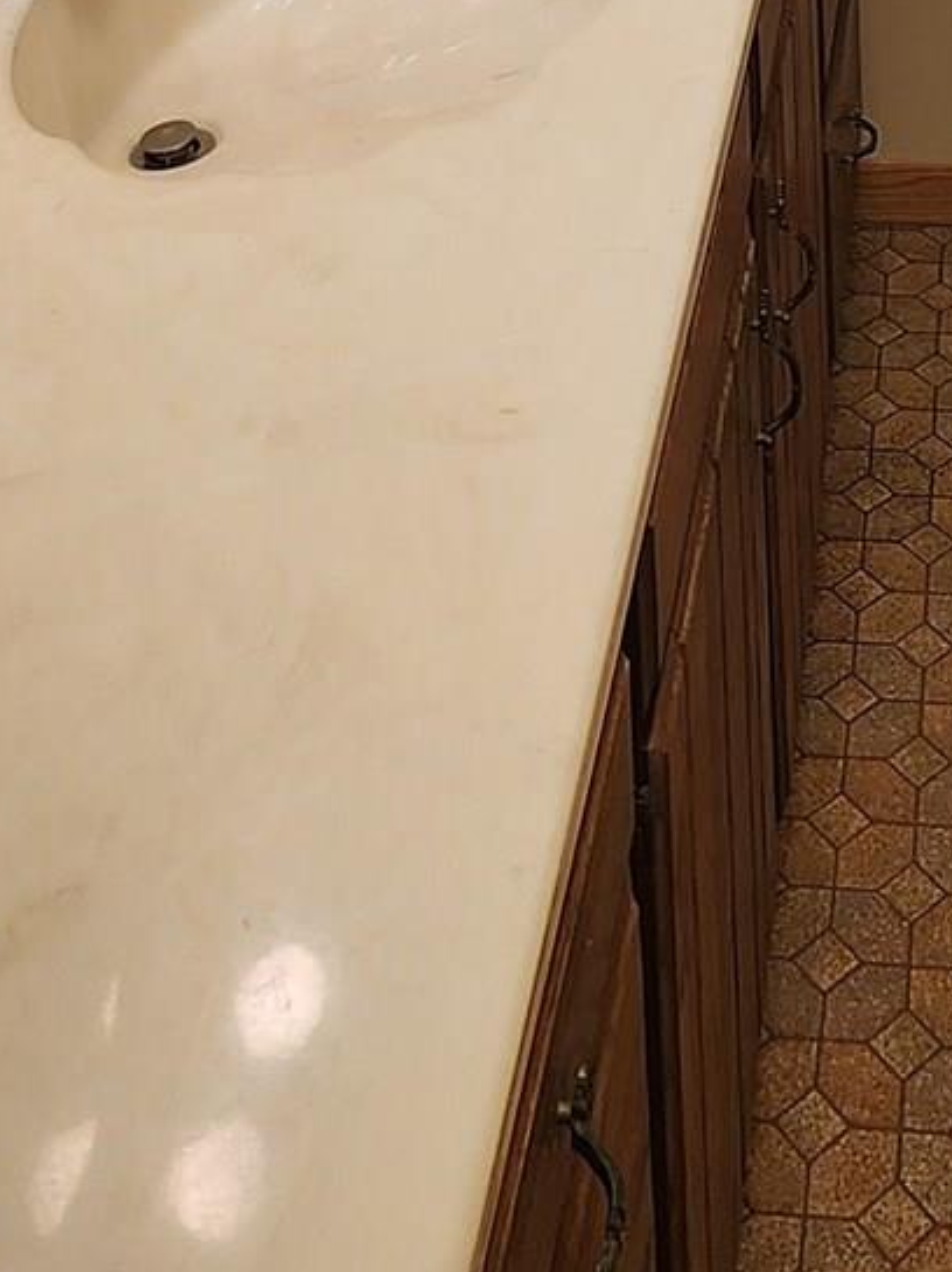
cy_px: -775
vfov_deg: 24.4
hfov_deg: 25.9
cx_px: 798
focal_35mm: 55
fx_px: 2019
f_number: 2.2
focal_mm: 2.2
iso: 100
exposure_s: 1/60
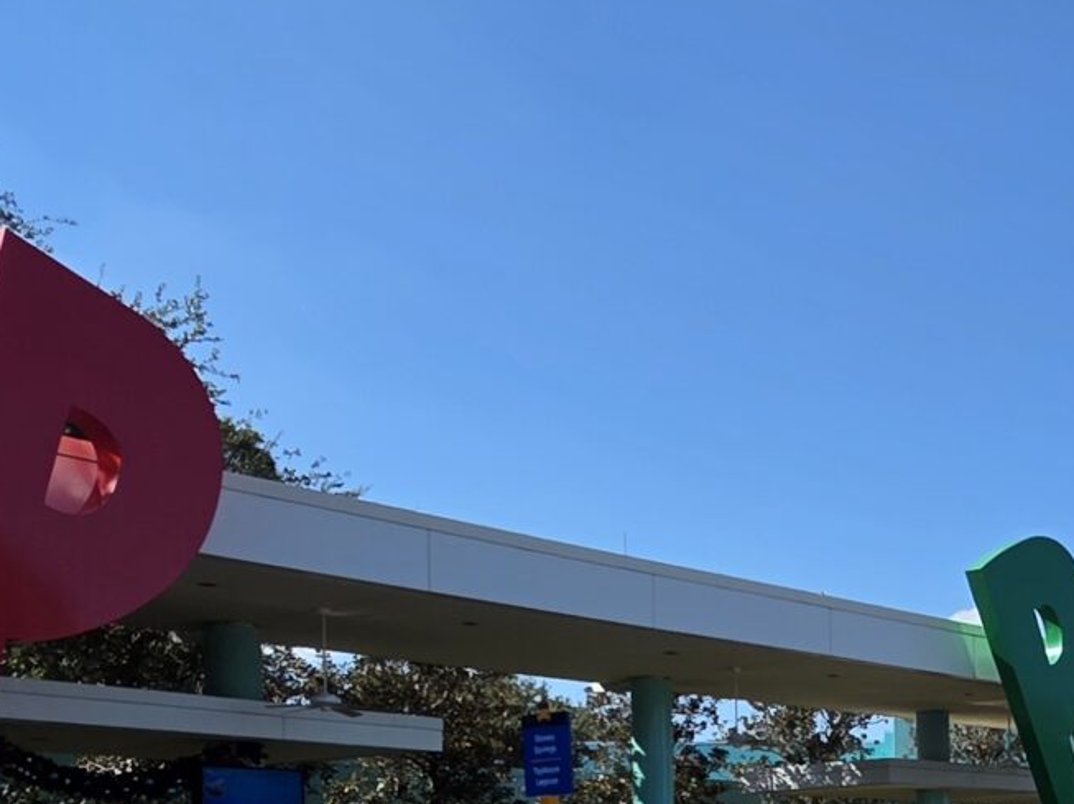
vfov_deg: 25.9
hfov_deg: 33.4
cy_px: 929
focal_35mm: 51
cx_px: 1136
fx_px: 1581
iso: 40
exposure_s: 1/2145
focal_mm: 2.2
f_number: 1.9
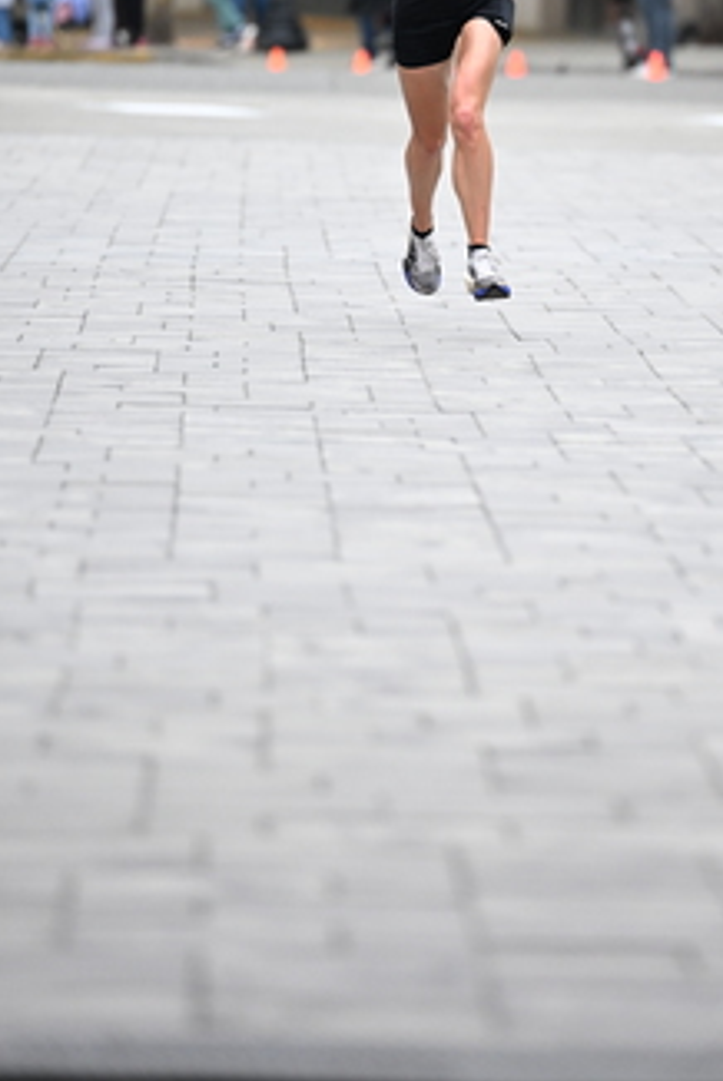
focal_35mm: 337
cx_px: 529
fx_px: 10130
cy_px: 245
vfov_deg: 6.1
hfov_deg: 4.1
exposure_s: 1/1000
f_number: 2.8
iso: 1600
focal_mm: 200
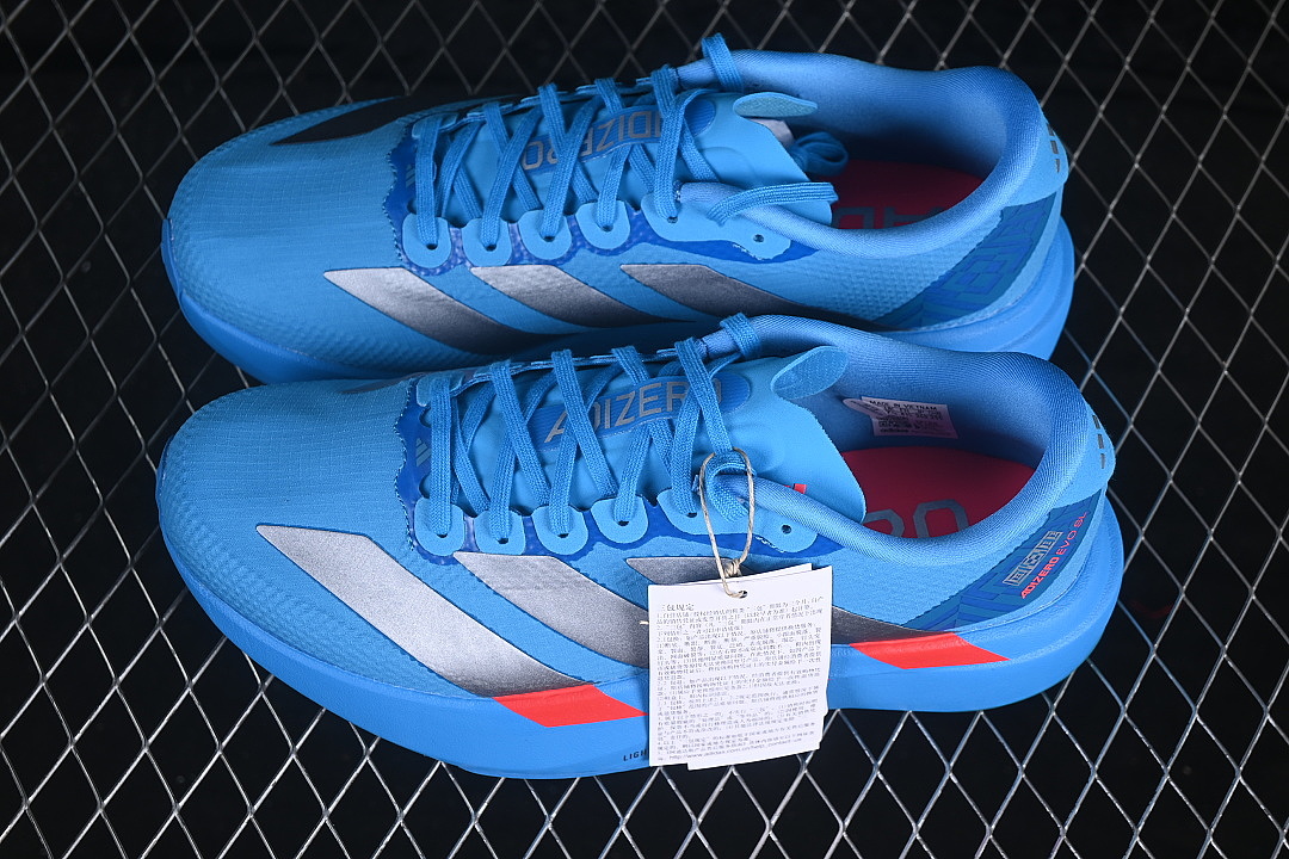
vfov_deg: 18.2
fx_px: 2685
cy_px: 430
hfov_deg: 27.0
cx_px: 644
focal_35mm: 75
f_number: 7.1
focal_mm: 50
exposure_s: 1/80
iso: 160
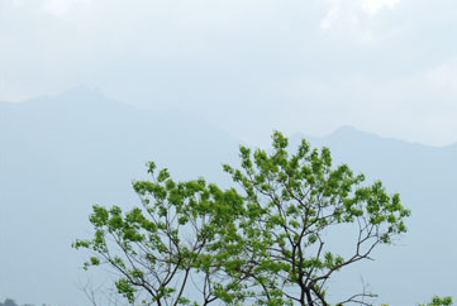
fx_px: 2073
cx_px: 439
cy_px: 266
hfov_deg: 12.5
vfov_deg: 8.4
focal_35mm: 163
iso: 100
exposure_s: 1/200
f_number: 8
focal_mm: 56
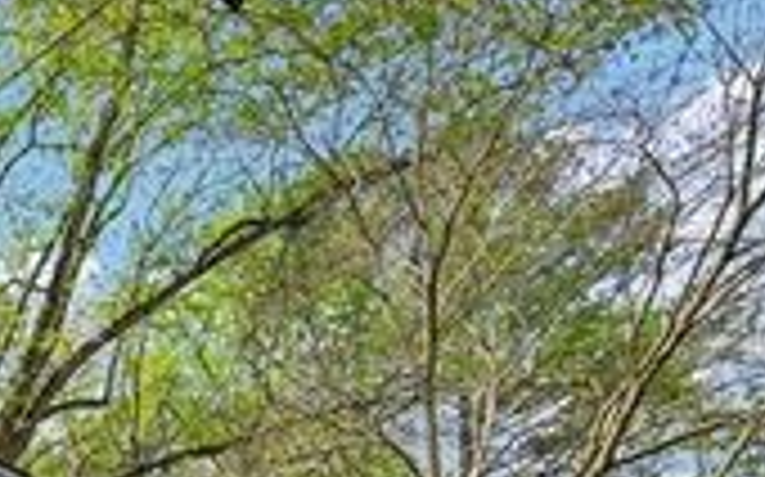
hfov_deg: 33.3
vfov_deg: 22.9
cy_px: 673
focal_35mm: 48
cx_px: -176
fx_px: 1000
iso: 400
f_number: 8
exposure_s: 1/1000
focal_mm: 16
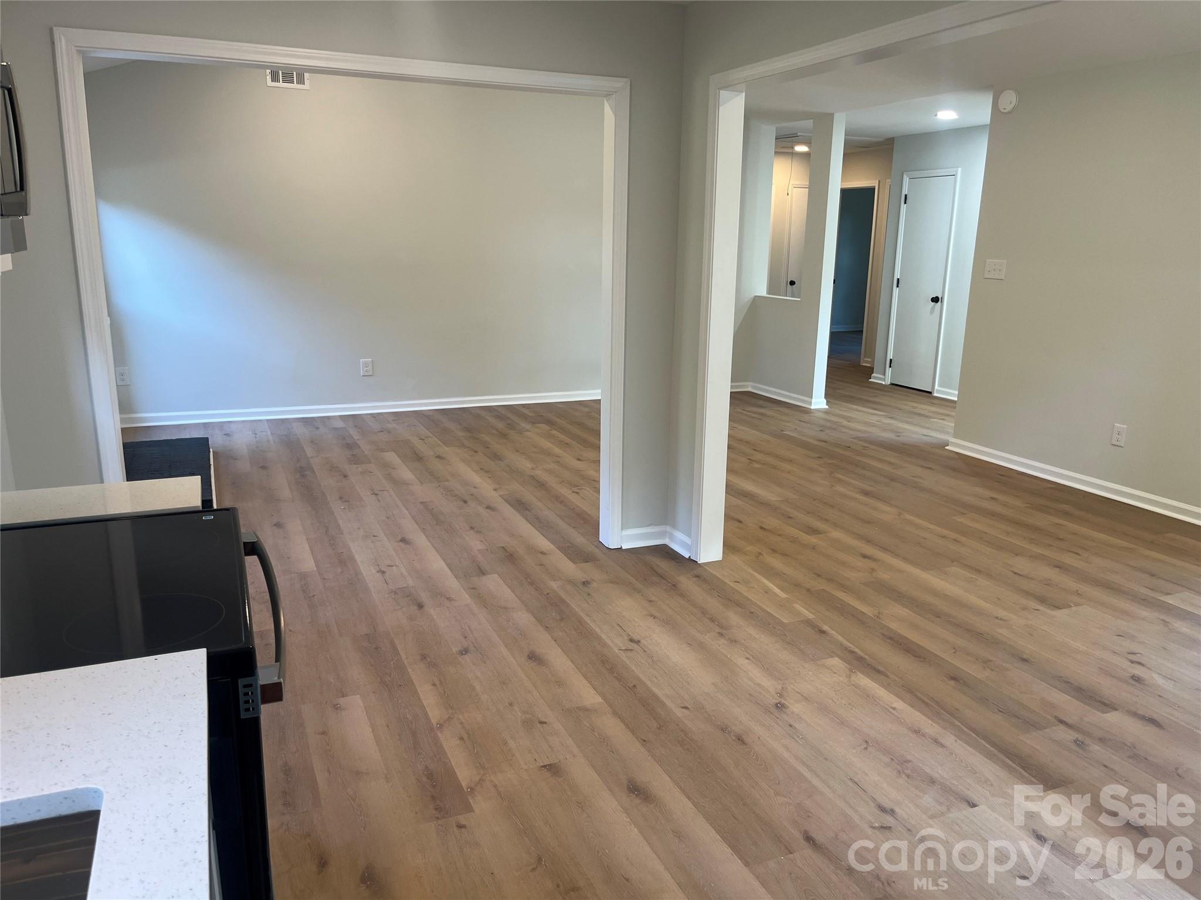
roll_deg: -0.6
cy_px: 450
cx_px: 600
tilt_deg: -12.8
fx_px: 902
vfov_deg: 53.1
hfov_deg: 67.3
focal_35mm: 26
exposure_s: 1/60
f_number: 1.6
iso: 64
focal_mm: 5.1
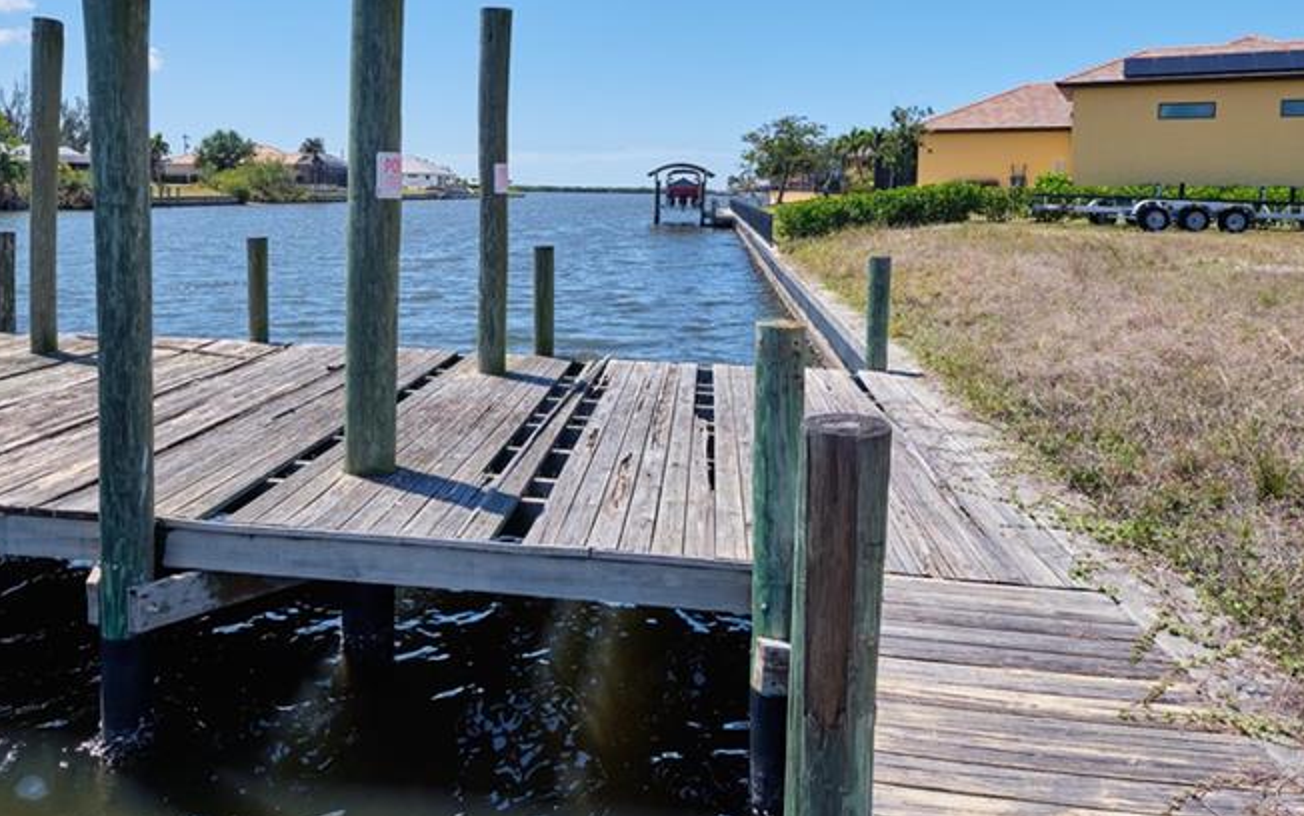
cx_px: 586
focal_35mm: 24
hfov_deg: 74.6
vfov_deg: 49.5
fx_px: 853
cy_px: 228
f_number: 8
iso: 400
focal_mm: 10
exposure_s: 1/600
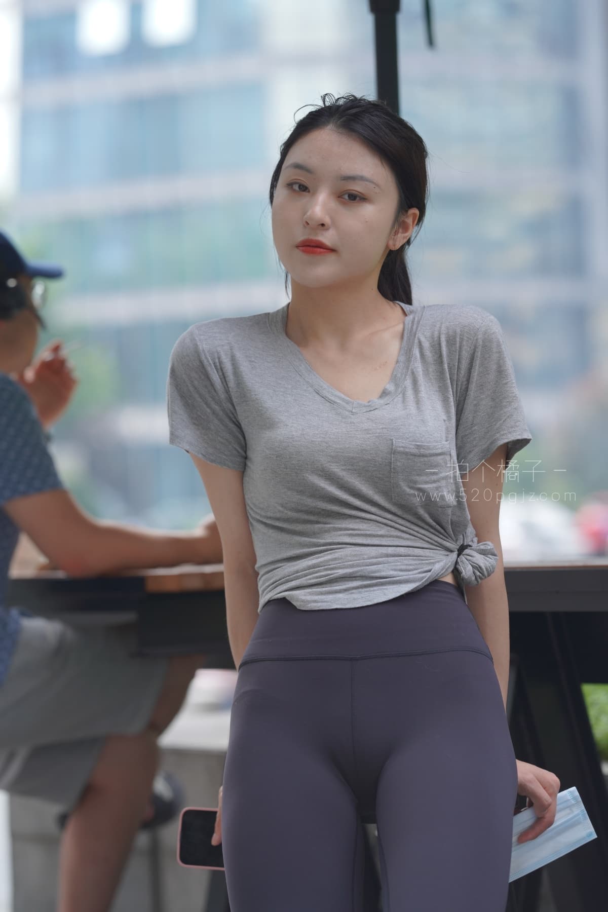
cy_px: 456
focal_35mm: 135
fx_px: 3420
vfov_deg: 15.2
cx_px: 304
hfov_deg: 10.2
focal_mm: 135
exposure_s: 1/320
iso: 250
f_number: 3.5
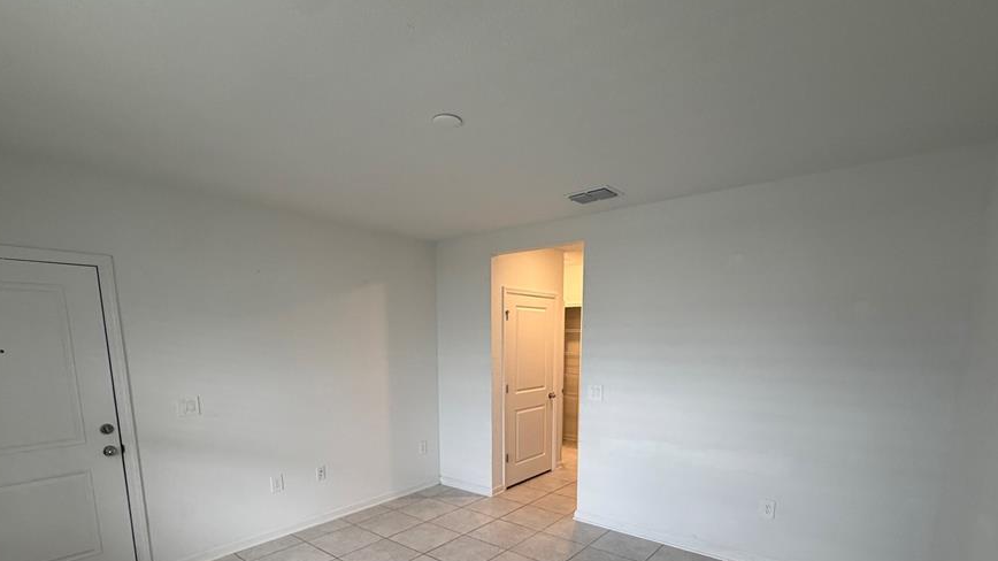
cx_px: 499
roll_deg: +0.6
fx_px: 476
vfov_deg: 58.2
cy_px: 413
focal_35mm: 18
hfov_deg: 92.7
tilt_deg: -9.6
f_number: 2.2
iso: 200
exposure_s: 1/120
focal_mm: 2.22
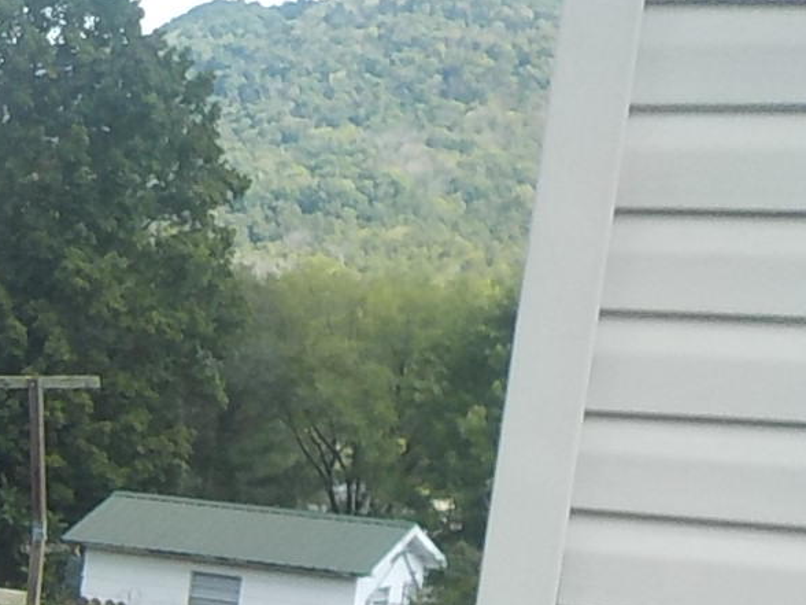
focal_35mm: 116
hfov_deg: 14.9
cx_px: -609
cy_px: 790
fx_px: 2701
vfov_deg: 12.4
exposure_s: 1/400
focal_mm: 4.1
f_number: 3.3
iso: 125
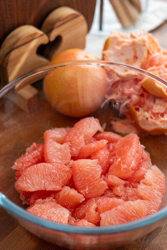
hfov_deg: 27.0
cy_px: 125
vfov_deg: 39.6
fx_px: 348
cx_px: 84
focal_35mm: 50
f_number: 4
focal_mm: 50
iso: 160
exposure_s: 1/60
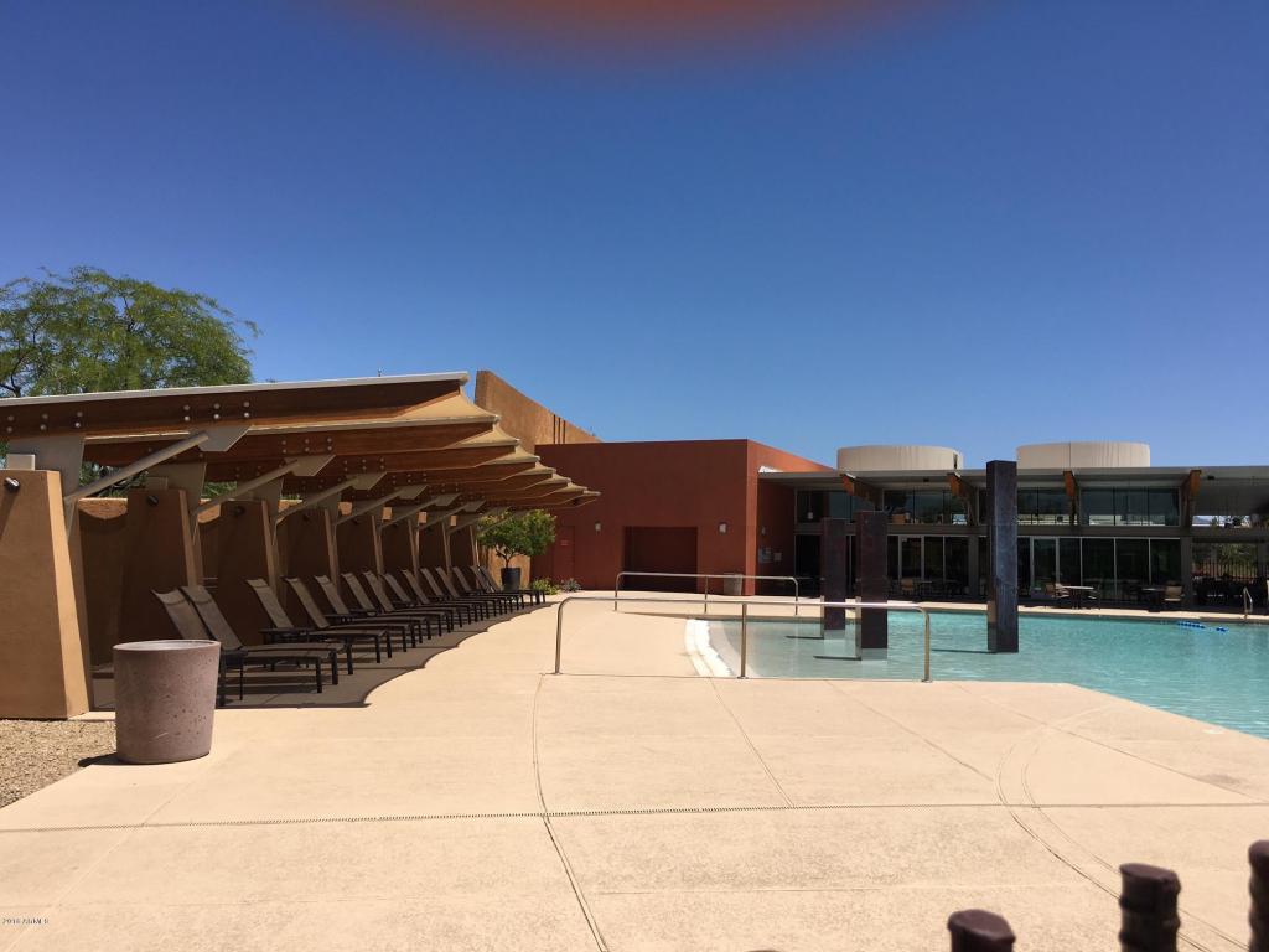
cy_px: 476
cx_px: 634
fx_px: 1063
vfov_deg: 48.2
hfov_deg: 61.7
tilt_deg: +2.9
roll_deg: -0.5
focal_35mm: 29
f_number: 2.2
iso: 25
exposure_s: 1/2653
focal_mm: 4.15
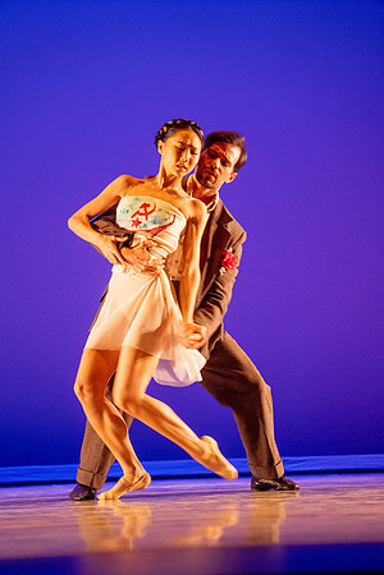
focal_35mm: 145
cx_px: 192
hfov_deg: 9.5
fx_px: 2320
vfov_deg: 14.2
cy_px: 288
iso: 3200
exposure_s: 1/125
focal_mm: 145
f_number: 4
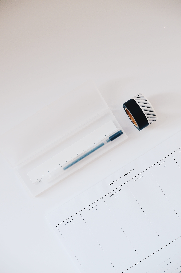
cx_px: 90
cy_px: 136
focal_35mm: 45
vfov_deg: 43.7
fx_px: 341
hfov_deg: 29.7
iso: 320
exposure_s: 1/200
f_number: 4.5
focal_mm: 30
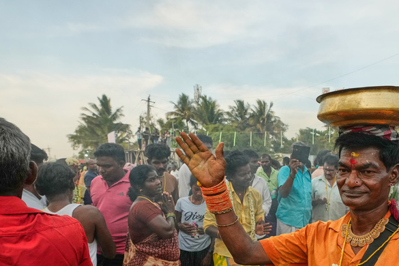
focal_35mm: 28
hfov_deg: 63.1
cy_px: 206
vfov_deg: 44.5
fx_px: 310
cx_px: 280
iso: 640
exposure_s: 1/800
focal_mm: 16
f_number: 5
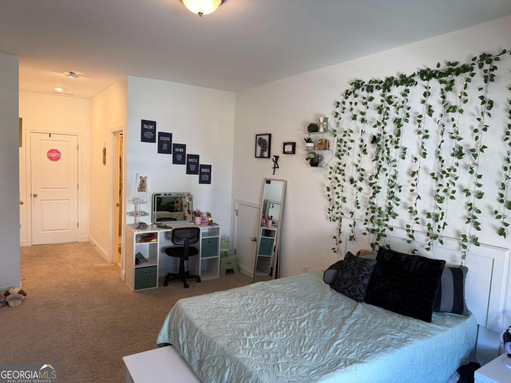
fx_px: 354
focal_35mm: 24
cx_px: 256
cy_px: 192
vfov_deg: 56.8
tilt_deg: -4.7
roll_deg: -1.7
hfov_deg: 71.6
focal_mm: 6.76
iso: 160
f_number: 1.78
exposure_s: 1/120
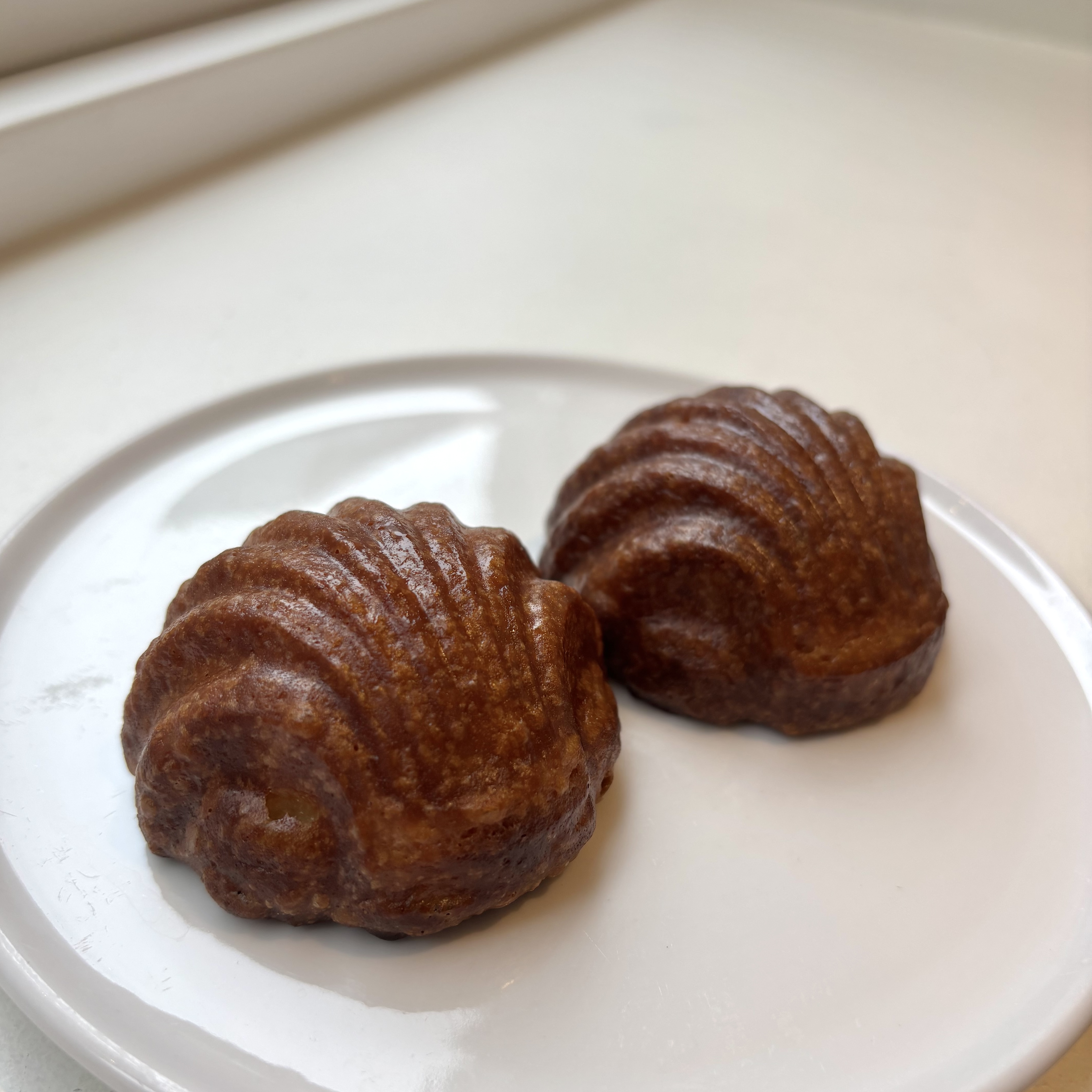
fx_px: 1106
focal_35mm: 31
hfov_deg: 52.5
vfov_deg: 52.4
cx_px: 540
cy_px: 613
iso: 50
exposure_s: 1/500
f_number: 1.6
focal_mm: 5.96
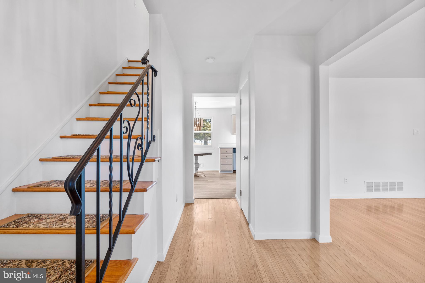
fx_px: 189
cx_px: 212
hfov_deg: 96.7
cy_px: 142
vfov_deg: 73.7
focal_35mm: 16
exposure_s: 1/2.5
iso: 250
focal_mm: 16
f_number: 9
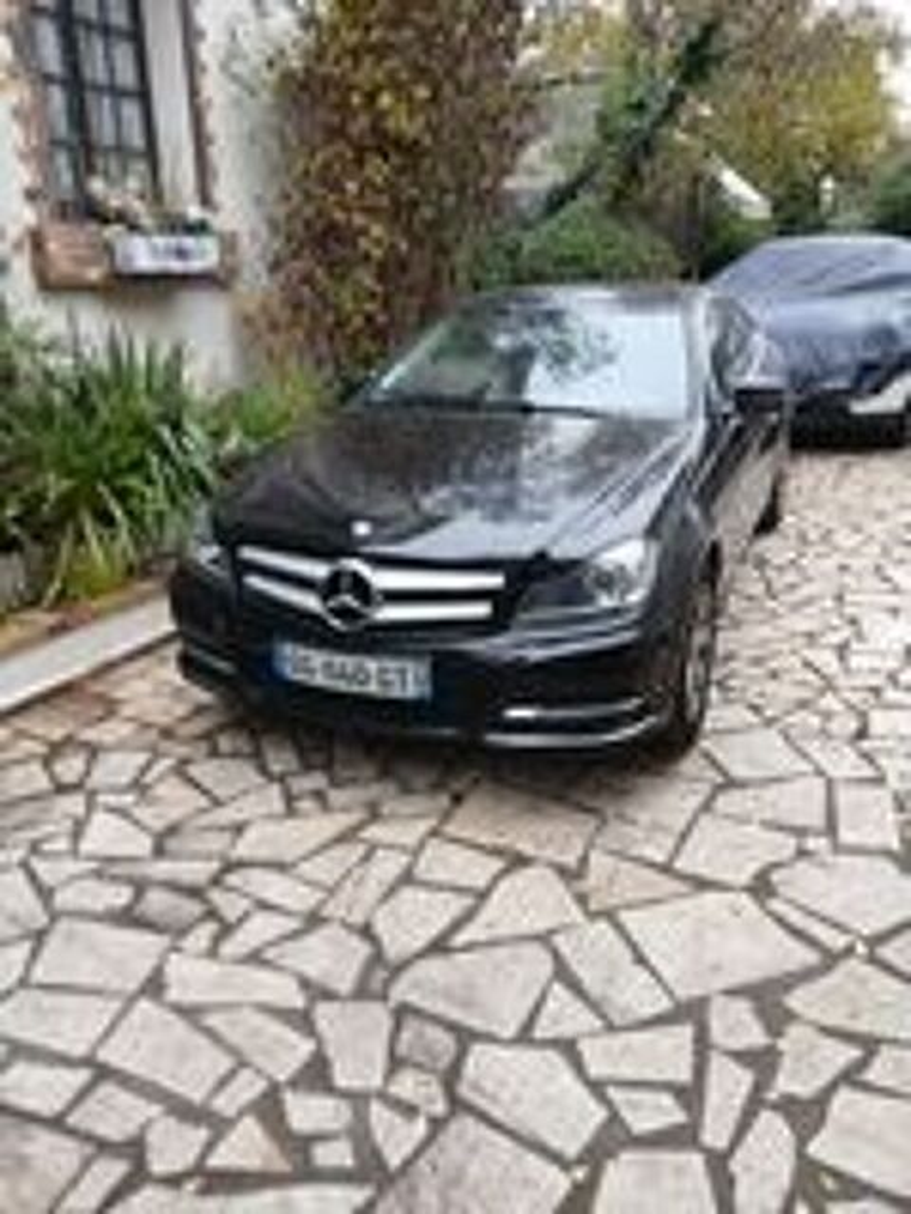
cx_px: 456
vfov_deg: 67.3
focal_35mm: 26
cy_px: 607
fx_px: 912
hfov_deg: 53.1
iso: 50
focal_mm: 3.98
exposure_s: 1/50
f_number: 1.8
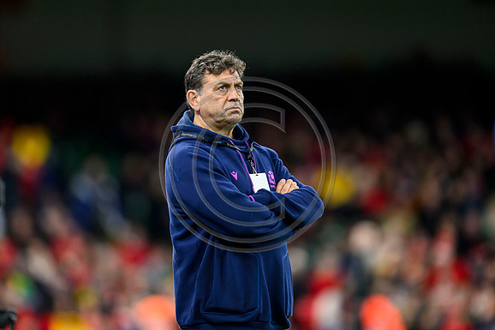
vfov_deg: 3.1
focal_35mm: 439
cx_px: 224
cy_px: 156
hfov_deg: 4.7
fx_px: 6034
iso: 3200
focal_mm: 400
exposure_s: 1/1250
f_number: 3.2
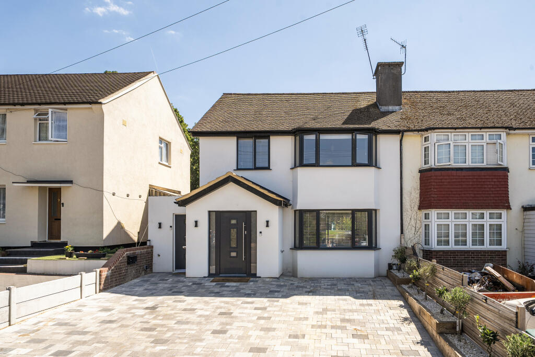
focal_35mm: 21
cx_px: 268
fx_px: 312
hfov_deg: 81.2
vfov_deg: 59.5
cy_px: 178
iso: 200
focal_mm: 21
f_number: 8
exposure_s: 1/250
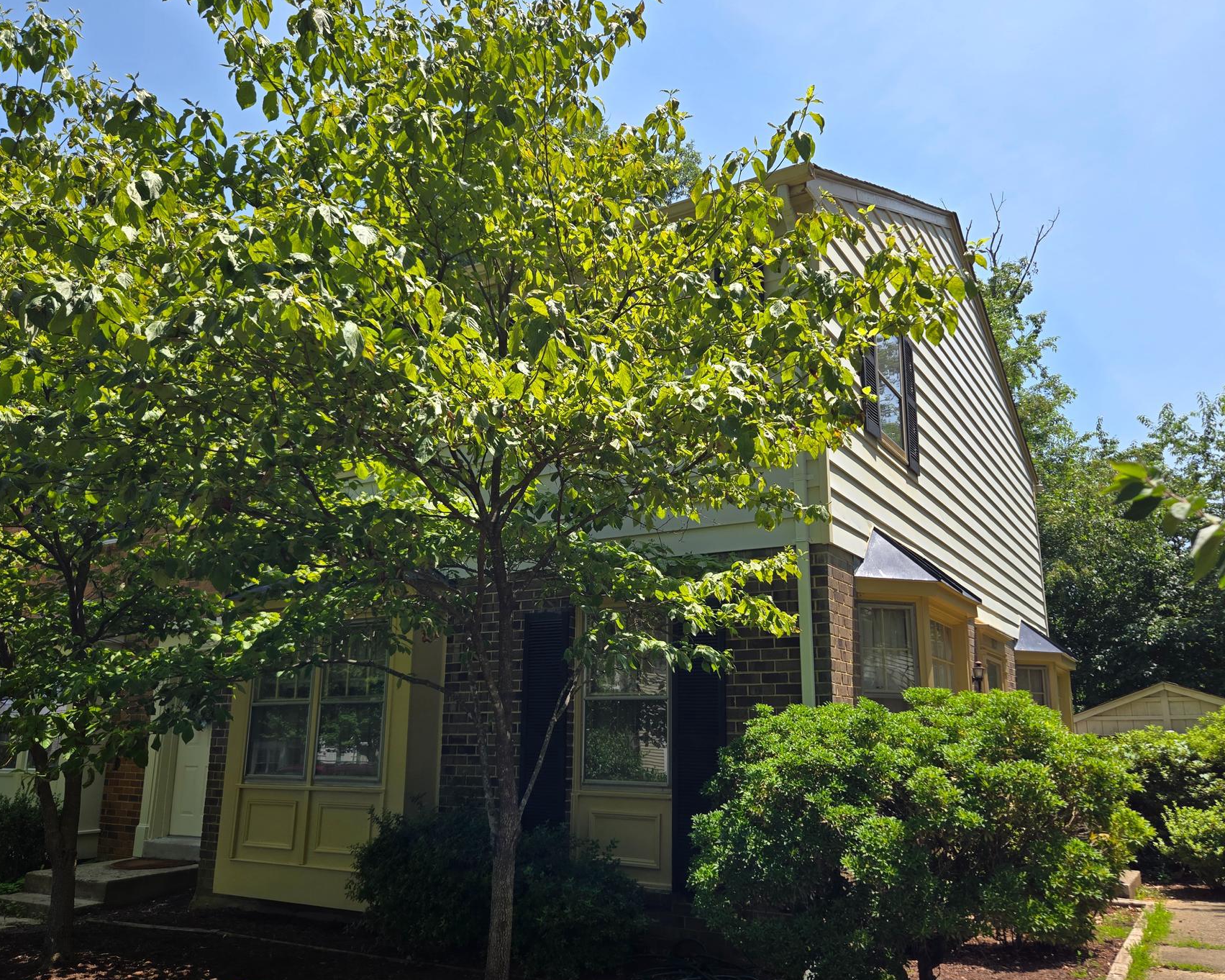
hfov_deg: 64.1
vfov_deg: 53.1
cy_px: 526
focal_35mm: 27
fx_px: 979
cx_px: 592
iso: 25
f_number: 1.8
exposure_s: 1/1157
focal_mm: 5.4
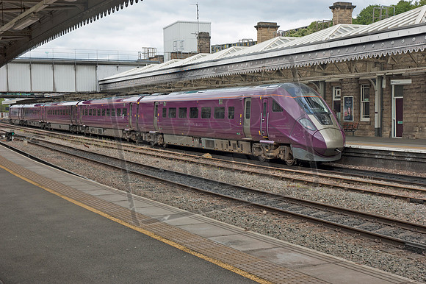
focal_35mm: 57
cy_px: 142
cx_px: 213
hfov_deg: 35.1
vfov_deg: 23.8
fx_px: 674
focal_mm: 38
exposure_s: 1/160
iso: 200
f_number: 6.3
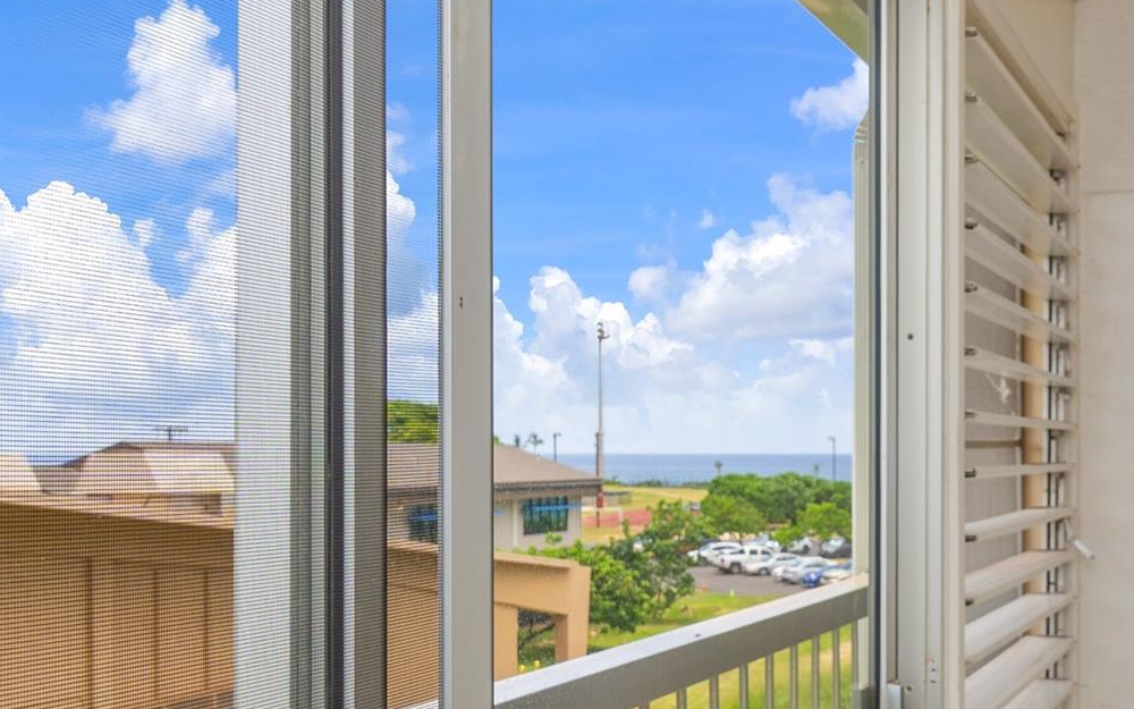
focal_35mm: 44
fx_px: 1360
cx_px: 847
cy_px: 467
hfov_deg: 43.8
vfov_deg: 29.0
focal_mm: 18
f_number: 8
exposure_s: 1/125
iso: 125
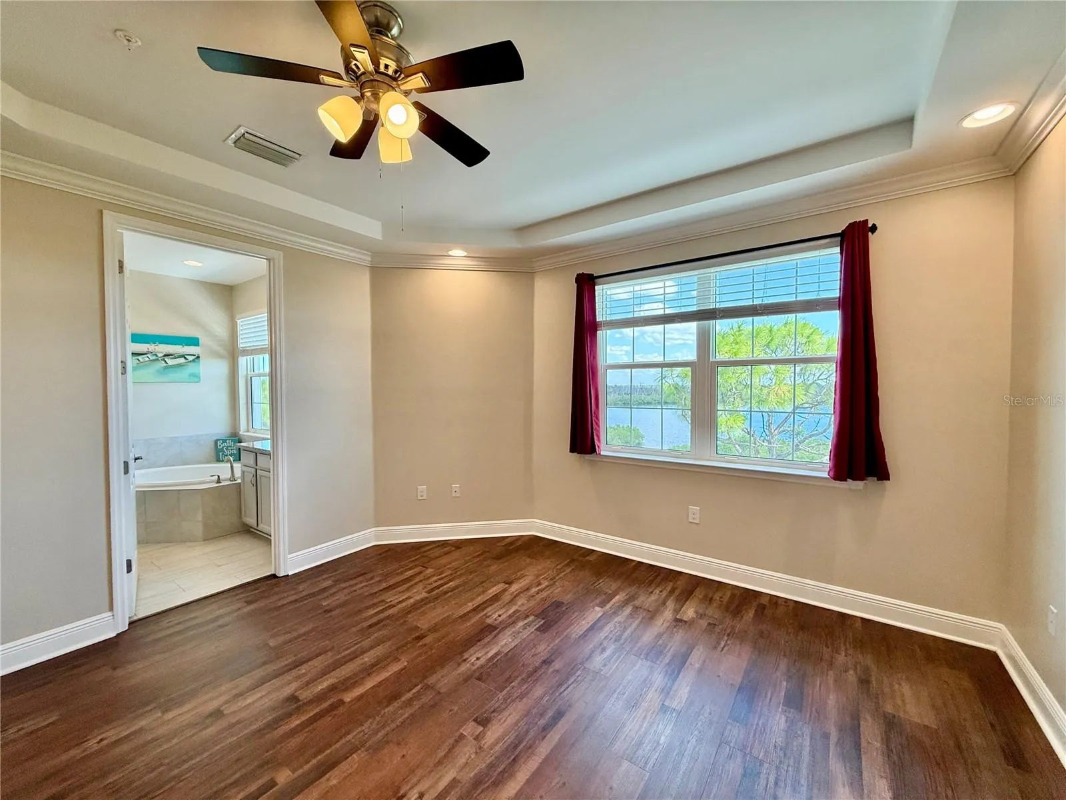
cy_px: 400
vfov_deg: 85.7
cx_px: 533
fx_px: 431
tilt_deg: -1.1
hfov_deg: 102.1
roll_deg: +0.2
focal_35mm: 14
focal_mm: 2.22
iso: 64
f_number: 2.2
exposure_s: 1/154
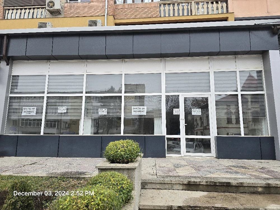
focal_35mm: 23
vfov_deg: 58.9
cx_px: 140
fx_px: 186
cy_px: 105
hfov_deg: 73.9
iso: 100
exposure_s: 1/182
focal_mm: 6.3
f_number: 1.7
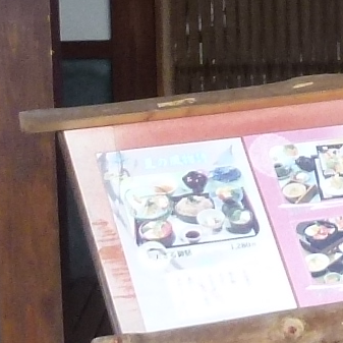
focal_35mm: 161
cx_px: 514
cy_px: 20
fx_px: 1805
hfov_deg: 10.5
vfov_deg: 10.8
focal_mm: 4.3
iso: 200
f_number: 3.3
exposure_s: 1/250
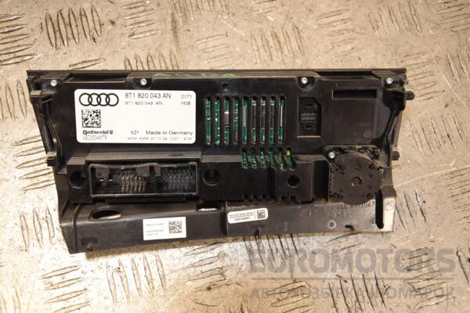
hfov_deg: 43.6
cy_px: 156
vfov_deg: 29.9
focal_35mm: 45
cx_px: 235
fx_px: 587
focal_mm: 30
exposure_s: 1/200
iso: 800
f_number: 5.6
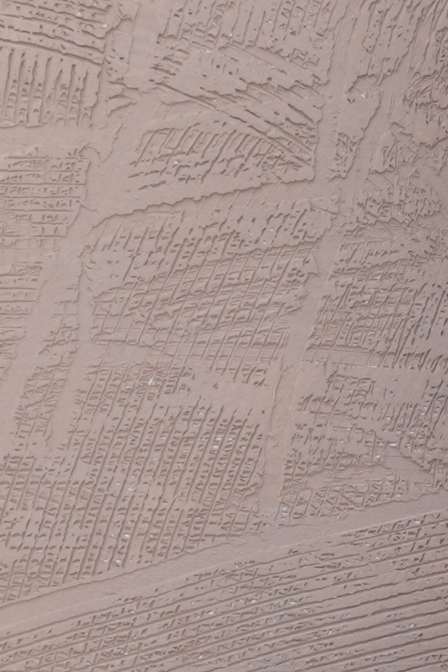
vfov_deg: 9.5
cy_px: 530
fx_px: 4053
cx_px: 850
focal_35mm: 217
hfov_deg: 6.2
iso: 200
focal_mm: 23
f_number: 4
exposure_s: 1/40
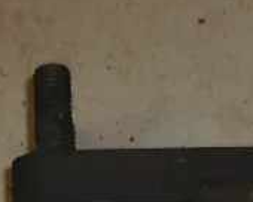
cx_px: 211
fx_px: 1924
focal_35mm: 257
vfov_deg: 5.5
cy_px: 680
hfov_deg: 7.5
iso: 100
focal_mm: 5.8
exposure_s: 1/30
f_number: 2.8
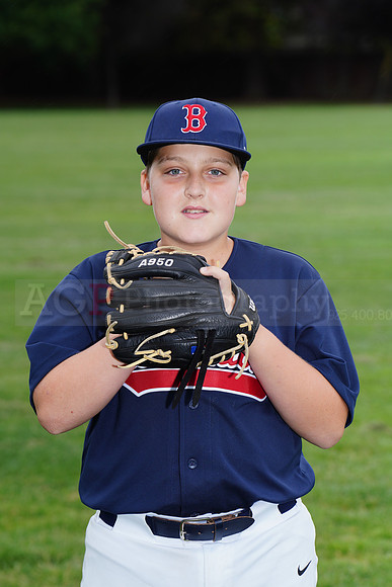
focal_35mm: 178
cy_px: 294
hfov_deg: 7.7
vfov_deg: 11.5
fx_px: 2905
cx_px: 196
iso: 200
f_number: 8
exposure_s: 1/250
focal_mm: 178
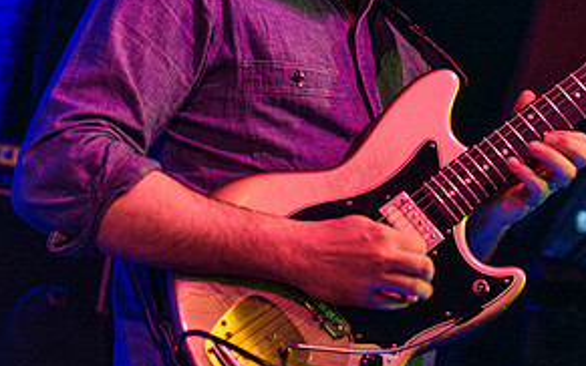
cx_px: 373
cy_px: 57
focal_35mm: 142
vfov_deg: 9.2
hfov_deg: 14.7
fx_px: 2268
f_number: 3.2
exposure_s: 1/60
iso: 5000
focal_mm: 70
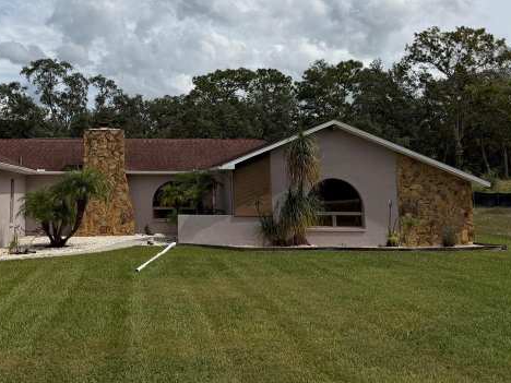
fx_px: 605
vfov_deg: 34.5
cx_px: 123
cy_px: 99
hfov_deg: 44.2
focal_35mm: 41
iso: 80
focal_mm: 6.76
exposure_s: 1/10309
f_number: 1.78
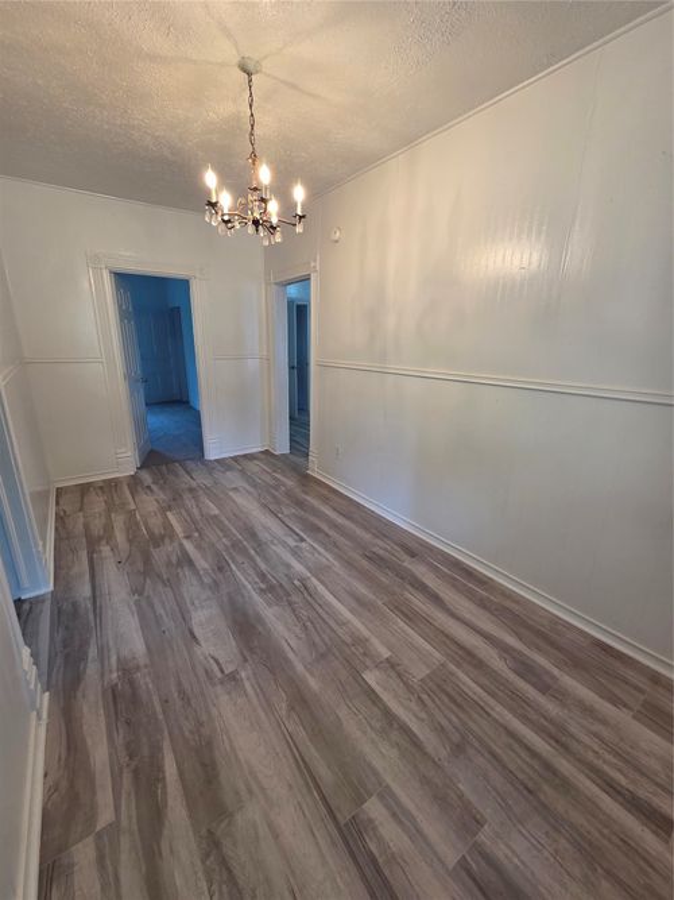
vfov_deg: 106.2
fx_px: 338
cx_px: 337
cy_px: 450
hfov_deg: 89.9
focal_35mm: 13
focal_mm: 2.2
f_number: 2.2
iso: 160
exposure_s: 1/60
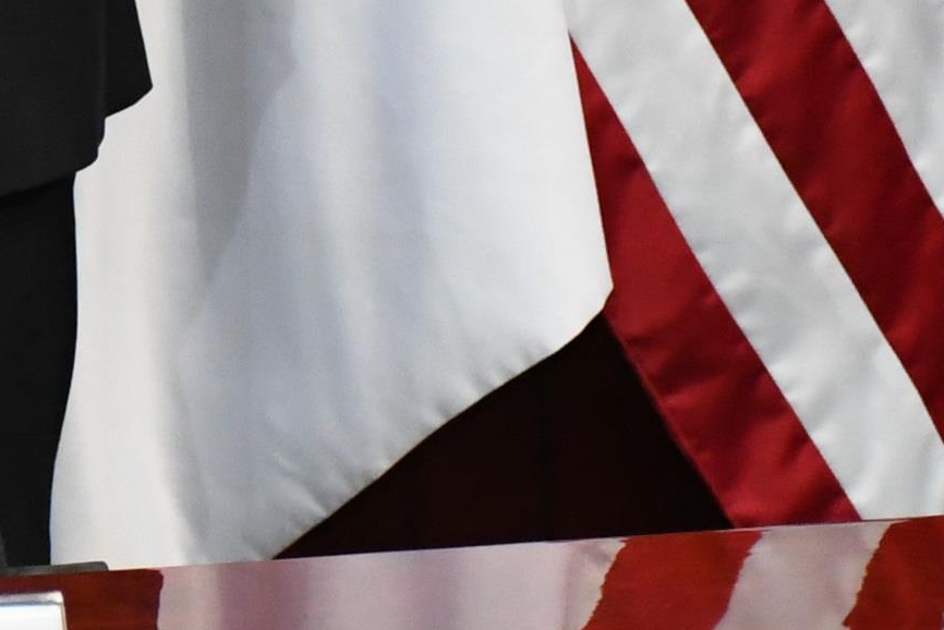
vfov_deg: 3.9
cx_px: -1260
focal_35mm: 347
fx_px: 9102
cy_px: -440
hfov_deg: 5.7
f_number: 5.6
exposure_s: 1/100
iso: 4000
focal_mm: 48
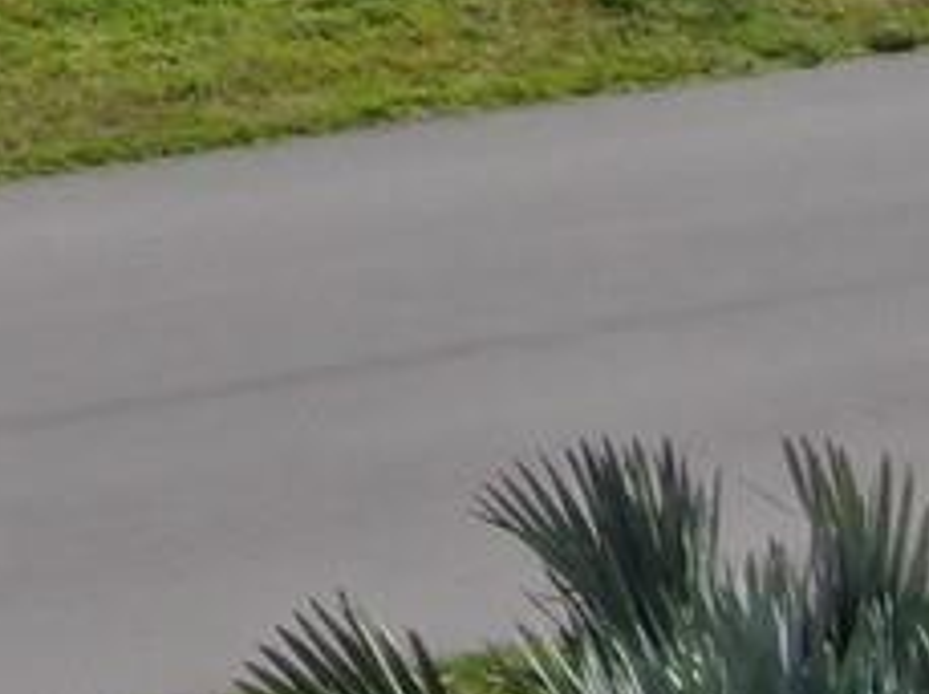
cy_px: -1258
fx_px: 4502
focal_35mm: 168
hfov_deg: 10.3
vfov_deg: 7.8
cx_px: -1266
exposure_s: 1/1600
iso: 100
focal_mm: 4.39
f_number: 2.8
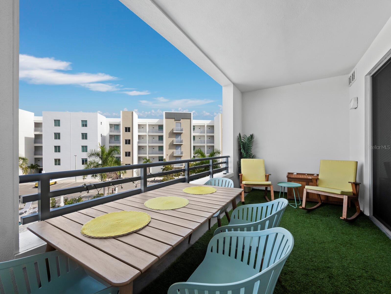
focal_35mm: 14
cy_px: 147
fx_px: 158
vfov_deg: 85.7
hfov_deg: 102.0
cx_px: 196
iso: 400
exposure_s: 1/40
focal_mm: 7
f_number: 11
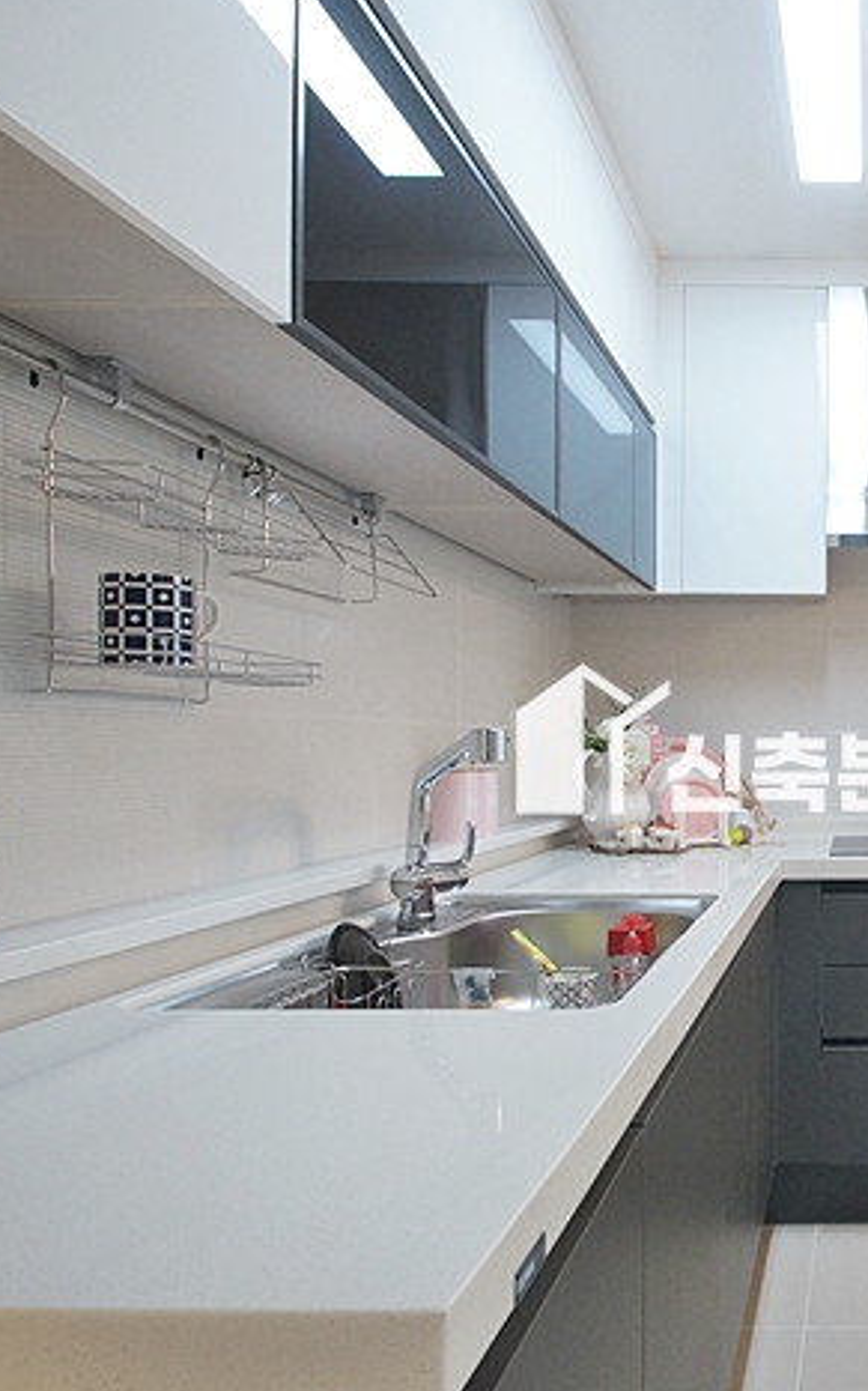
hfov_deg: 38.1
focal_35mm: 29
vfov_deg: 64.8
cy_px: 728
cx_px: 883
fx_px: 1094
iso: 800
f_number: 7.1
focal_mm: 11
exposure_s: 1/50
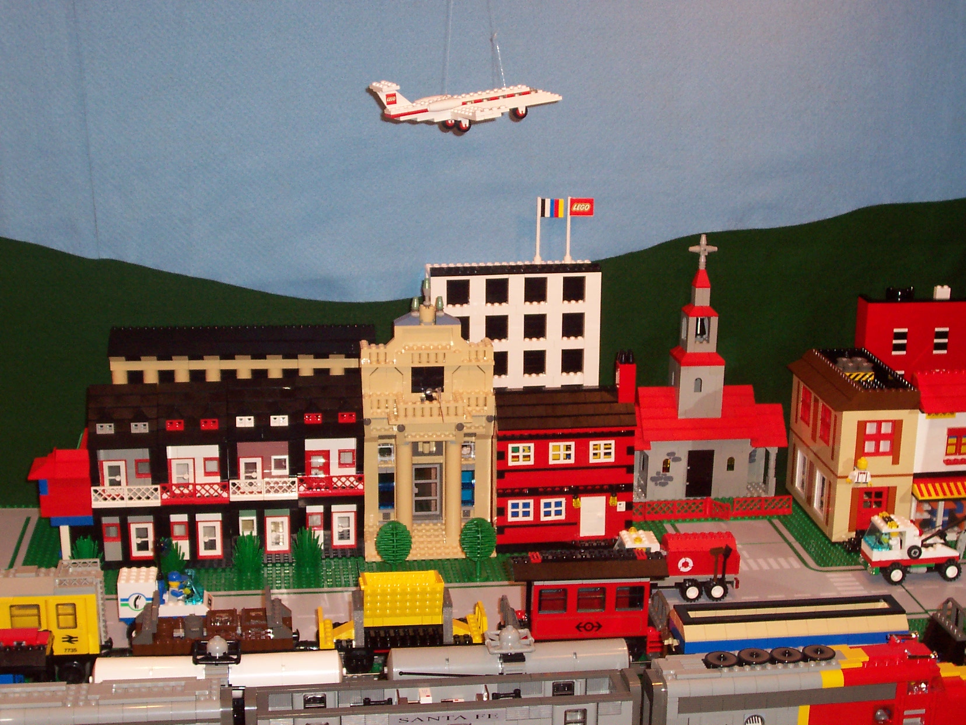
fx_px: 1591
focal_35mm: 57
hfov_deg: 33.8
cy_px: 362
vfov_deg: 25.7
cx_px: 483
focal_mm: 8.6
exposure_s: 1/60
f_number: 3.4
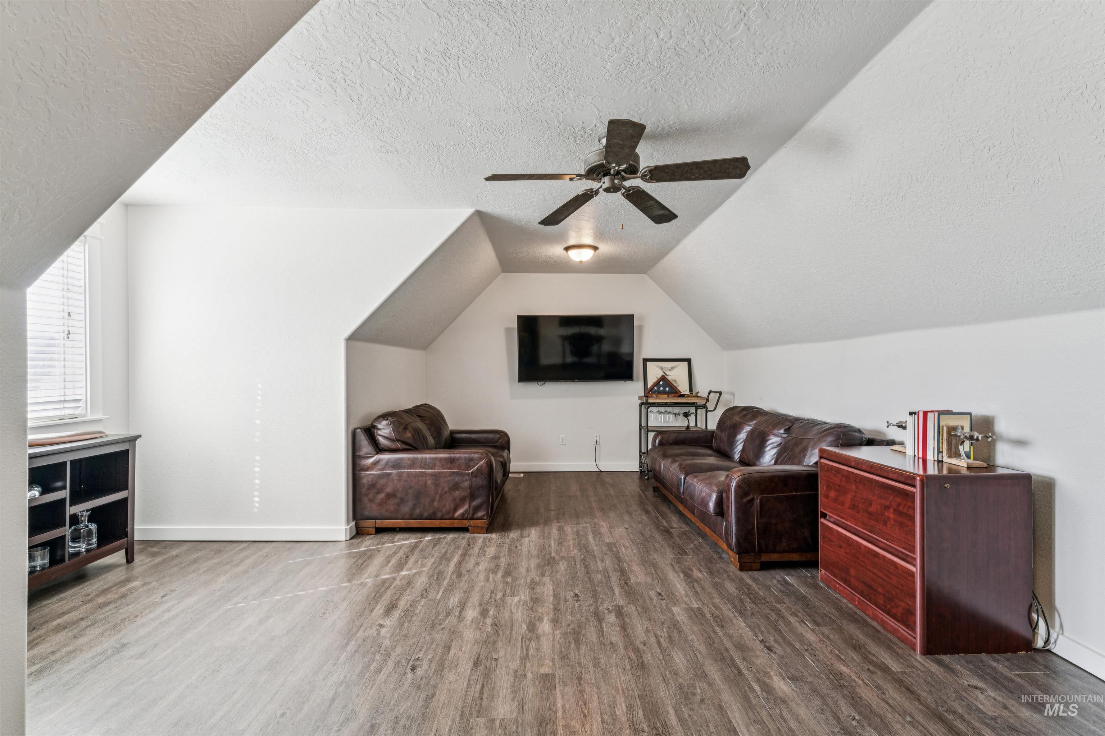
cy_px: 368
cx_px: 552
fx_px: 488
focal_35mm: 16
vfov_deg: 74.1
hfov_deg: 97.1
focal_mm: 15.9
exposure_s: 1/6
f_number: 13
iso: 400
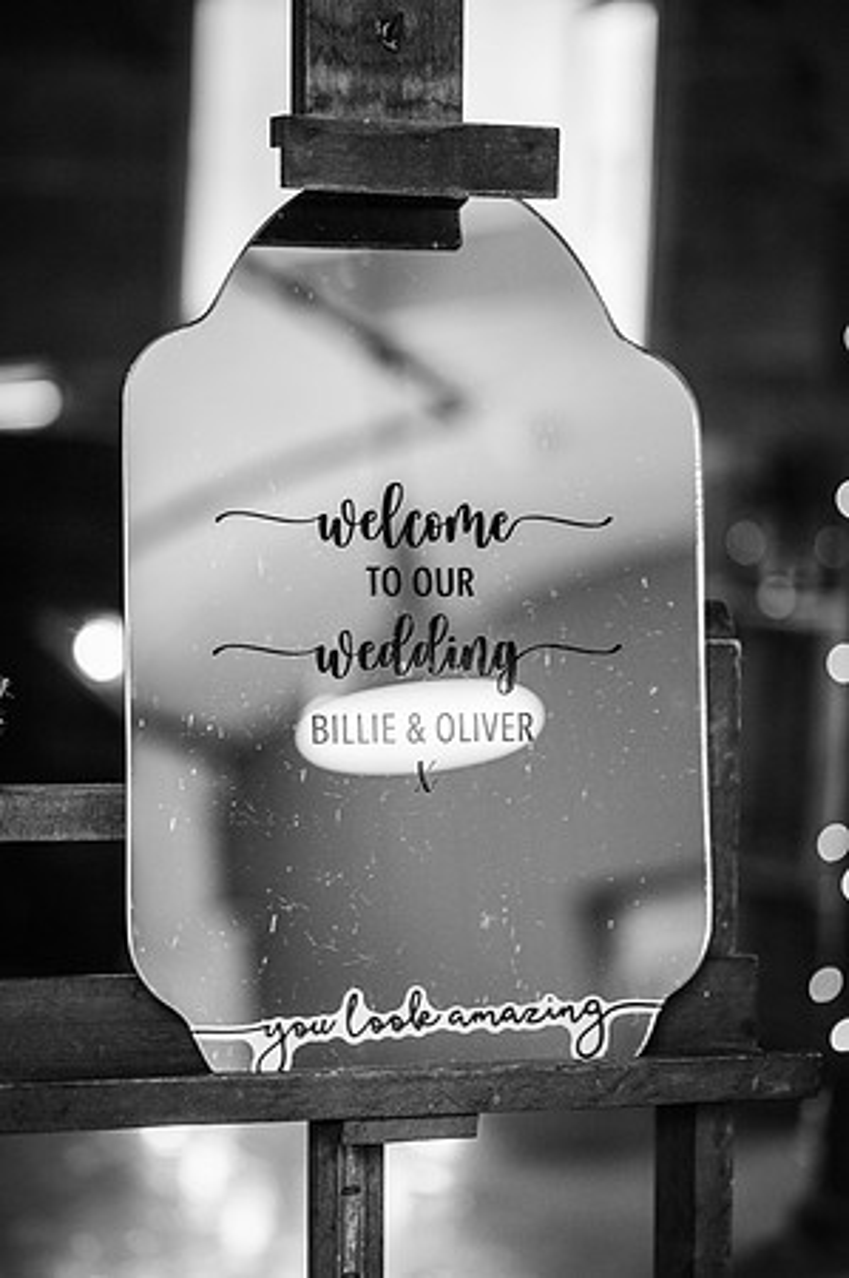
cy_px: 639
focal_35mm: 85
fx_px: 3014
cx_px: 424
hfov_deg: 16.0
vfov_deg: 23.9
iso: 450
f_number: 2
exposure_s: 1/200
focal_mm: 85
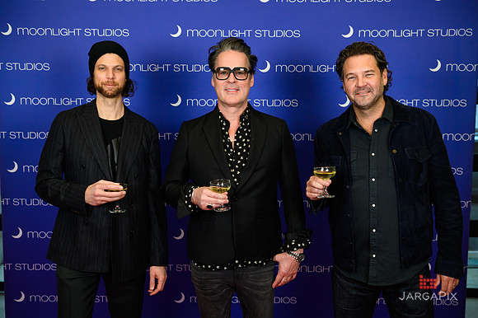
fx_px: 531
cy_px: 159
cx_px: 239
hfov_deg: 48.5
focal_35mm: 40
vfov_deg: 33.4
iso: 1000
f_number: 5
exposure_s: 1/400
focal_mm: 40
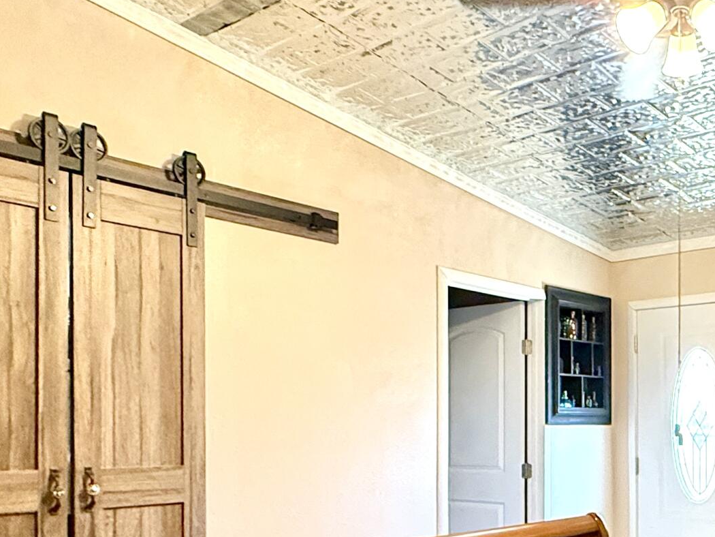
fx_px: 826
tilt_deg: -0.3
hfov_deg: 44.0
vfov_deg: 34.8
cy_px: 433
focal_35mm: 40
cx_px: 595
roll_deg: -0.4
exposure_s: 1/60
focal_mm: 2.22
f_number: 2.2
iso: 500
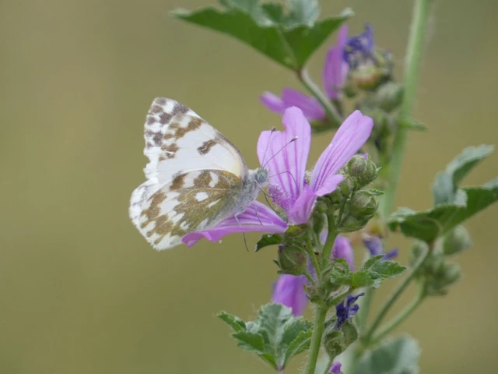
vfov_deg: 1.9
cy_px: 187
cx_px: 249
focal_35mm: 778
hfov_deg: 2.5
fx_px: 11193
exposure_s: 1/100
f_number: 5.6
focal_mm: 139.4
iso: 80
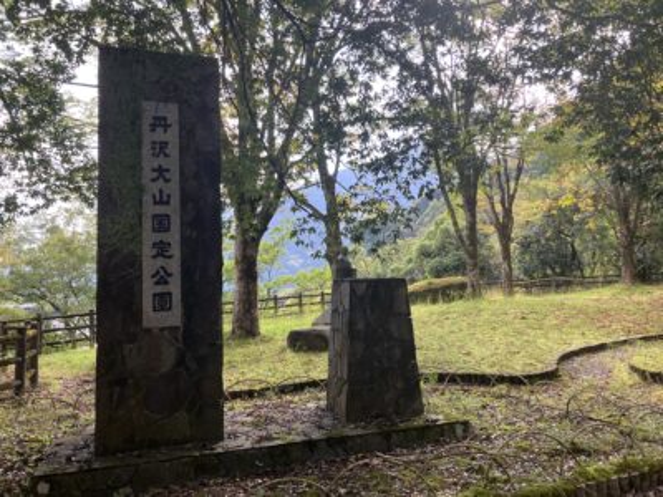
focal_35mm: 28
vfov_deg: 49.7
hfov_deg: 63.4
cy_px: 248
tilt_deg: +4.0
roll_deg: +0.5
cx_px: 332
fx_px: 536
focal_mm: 3.99
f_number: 1.8
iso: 32
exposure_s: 1/172
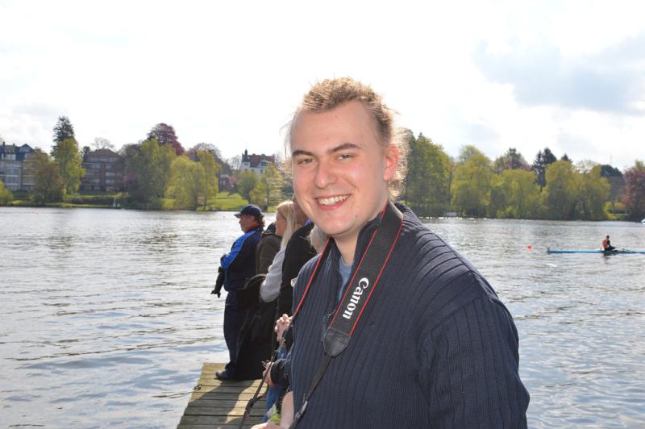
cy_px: 214
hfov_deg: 53.2
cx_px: 322
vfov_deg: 36.8
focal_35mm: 36
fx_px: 644
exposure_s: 1/200
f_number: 10
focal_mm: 24
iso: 100
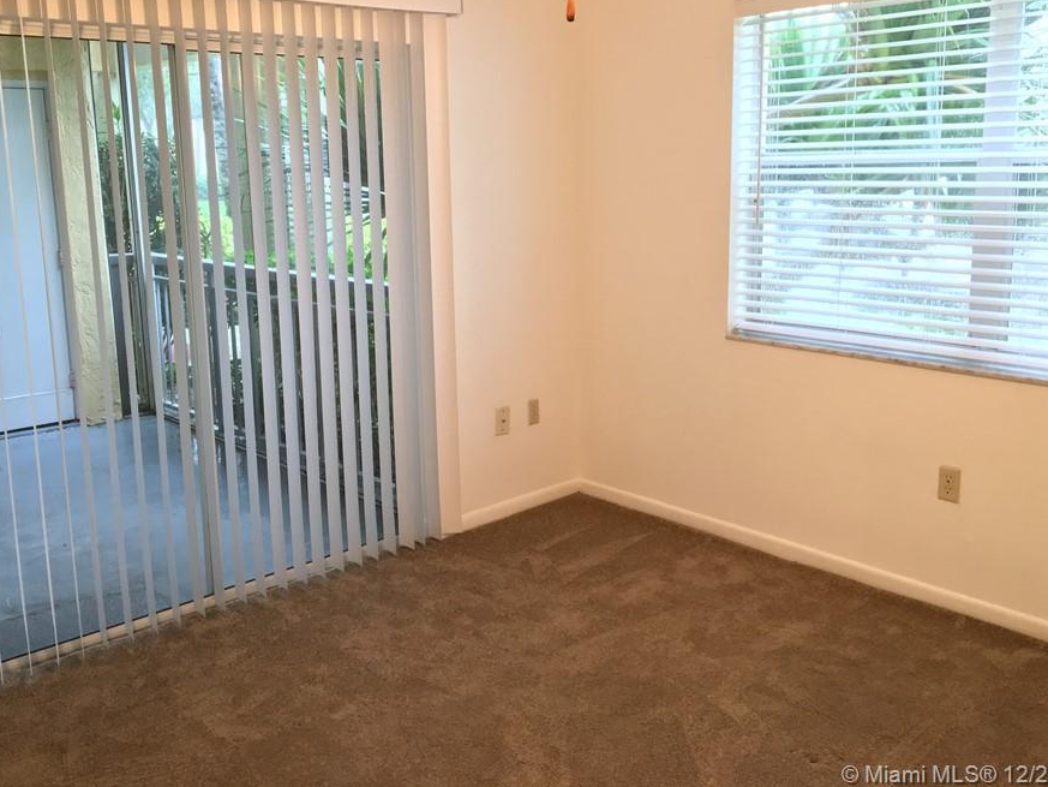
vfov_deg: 41.7
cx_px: 484
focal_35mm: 34
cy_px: 330
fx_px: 1029
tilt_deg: -9.5
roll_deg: +0.7
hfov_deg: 53.9
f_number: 2.2
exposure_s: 1/30
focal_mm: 4.15
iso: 160
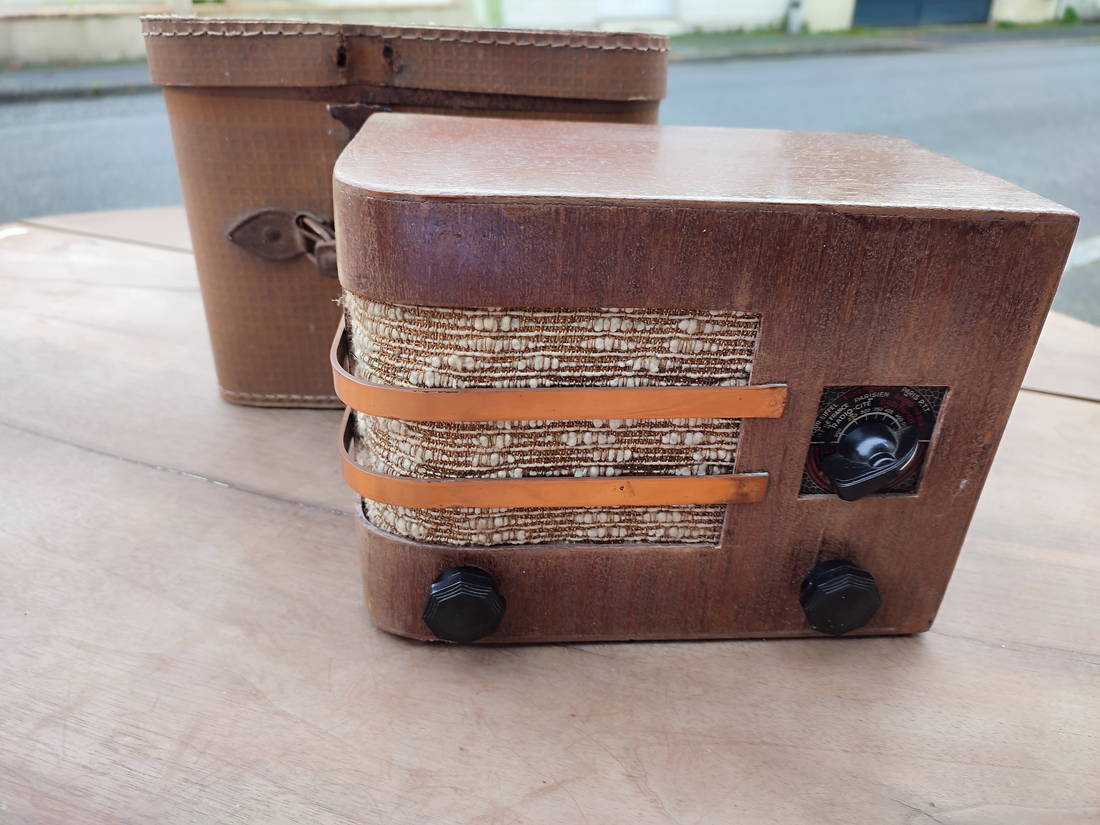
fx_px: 794
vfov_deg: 54.9
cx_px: 550
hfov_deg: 69.4
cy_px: 412
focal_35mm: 25
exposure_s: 1/50
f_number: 1.9
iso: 81
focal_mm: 6.04
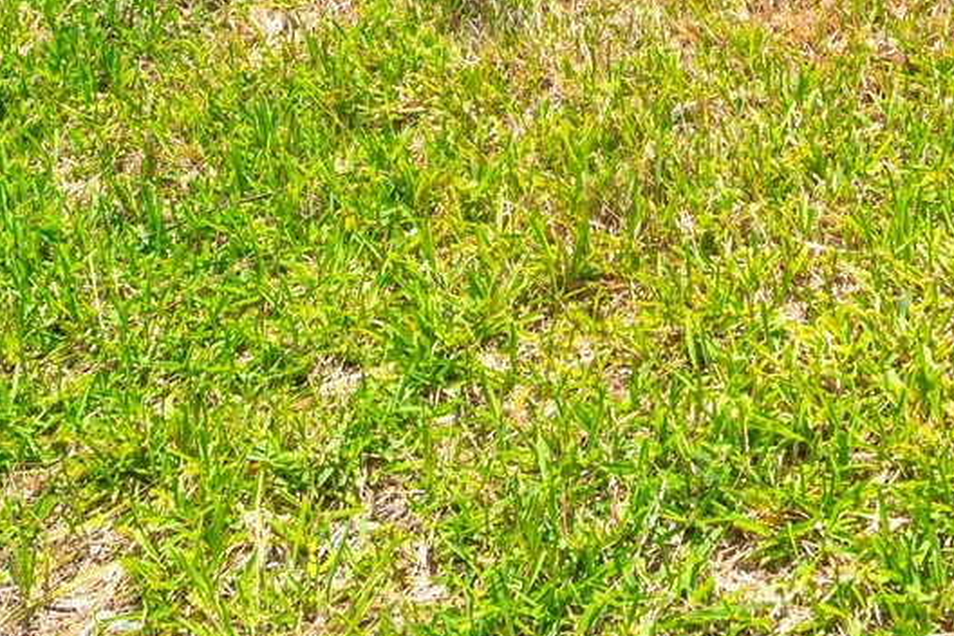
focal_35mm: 74
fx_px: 1961
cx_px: 603
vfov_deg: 15.6
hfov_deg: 27.2
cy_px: -531
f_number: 11
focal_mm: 18
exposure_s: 1/200
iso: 125
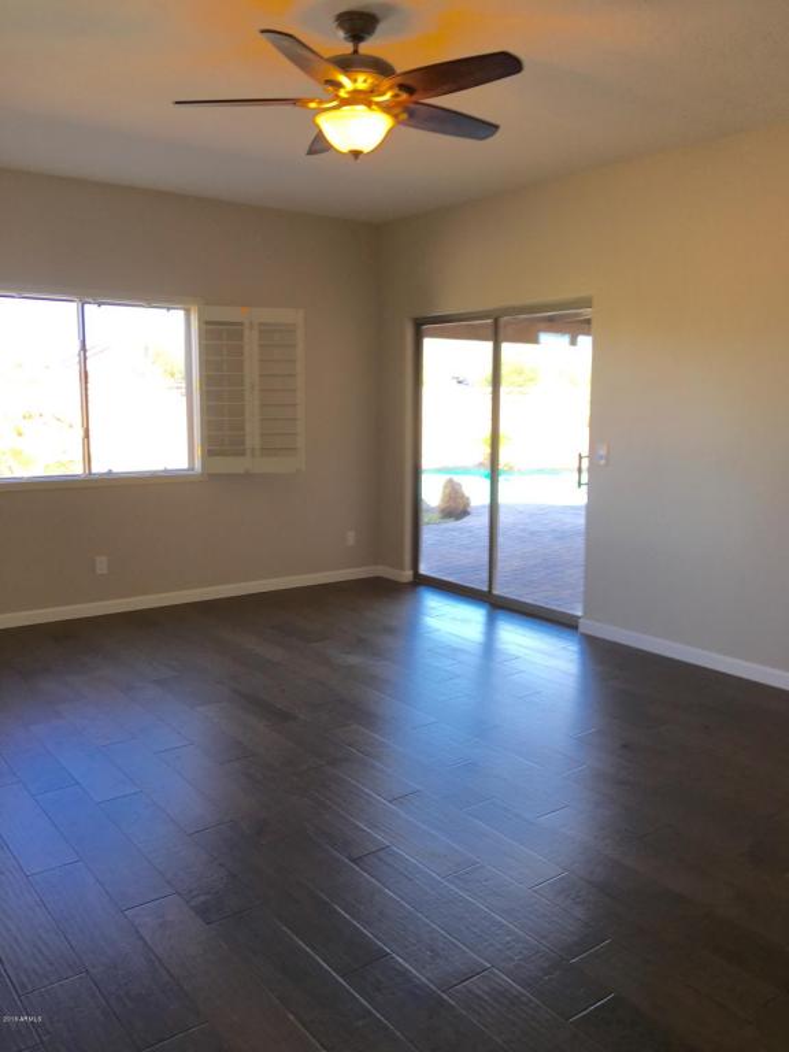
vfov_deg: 61.7
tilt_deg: -6.0
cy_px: 526
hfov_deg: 48.2
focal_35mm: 29
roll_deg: +0.4
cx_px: 394
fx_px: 881
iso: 25
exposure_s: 1/43
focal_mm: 4.15
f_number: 2.2
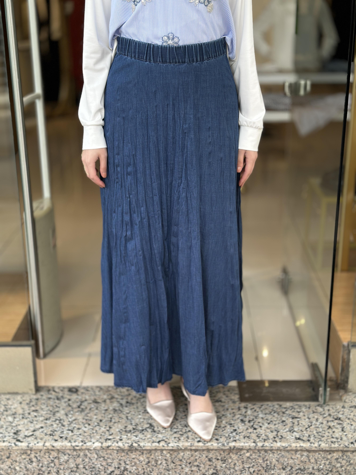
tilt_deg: -19.0
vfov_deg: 39.7
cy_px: 238
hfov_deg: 30.3
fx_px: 658
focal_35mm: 48
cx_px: 178
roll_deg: +0.2
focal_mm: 6.86
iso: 80
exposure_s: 1/421
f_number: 1.78
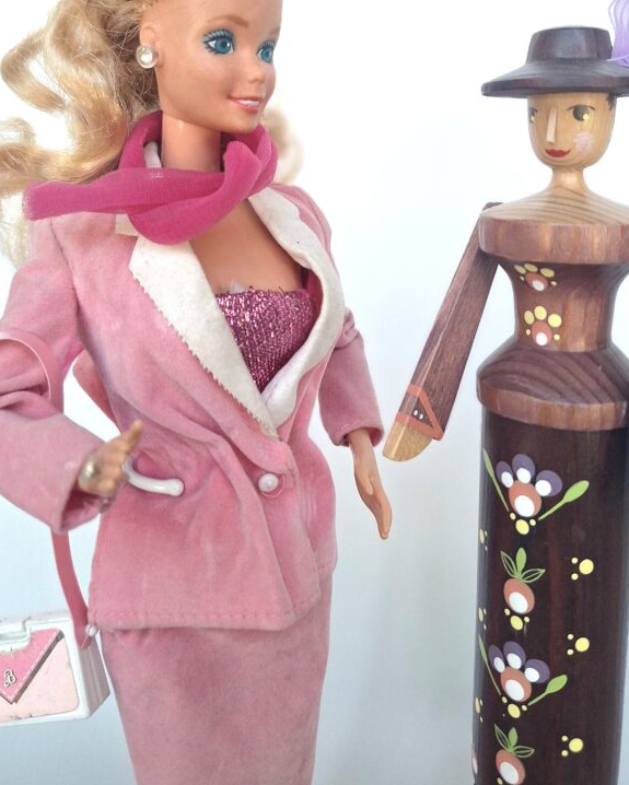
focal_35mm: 32
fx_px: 744
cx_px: 327
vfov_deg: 54.0
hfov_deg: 45.8
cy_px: 233
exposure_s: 1/50
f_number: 1.8
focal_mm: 5.54
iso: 40
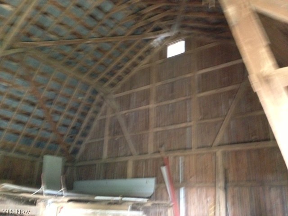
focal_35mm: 33
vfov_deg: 42.9
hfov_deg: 55.4
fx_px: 275
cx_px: 144
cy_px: 108
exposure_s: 1/15
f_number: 2.4
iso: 640
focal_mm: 4.13
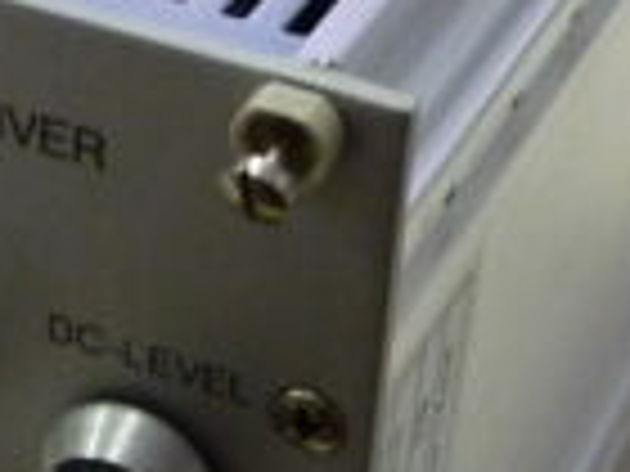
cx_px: 212
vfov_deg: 11.9
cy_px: 346
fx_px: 2257
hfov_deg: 15.9
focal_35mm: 124
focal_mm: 5.2
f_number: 3.3
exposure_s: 1/25
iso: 400
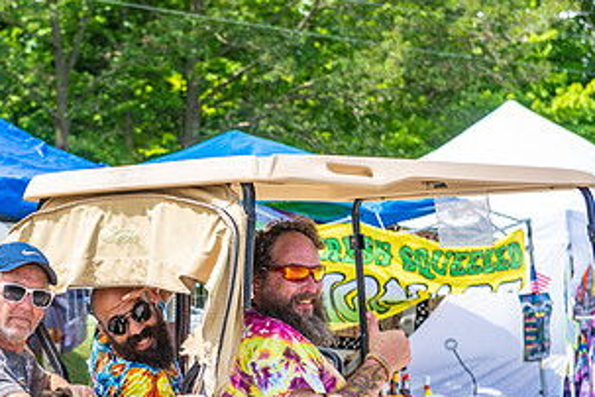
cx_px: 135
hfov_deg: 15.2
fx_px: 2215
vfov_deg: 10.2
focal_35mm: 134
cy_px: 341
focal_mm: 70
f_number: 4.5
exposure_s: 1/400
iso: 100
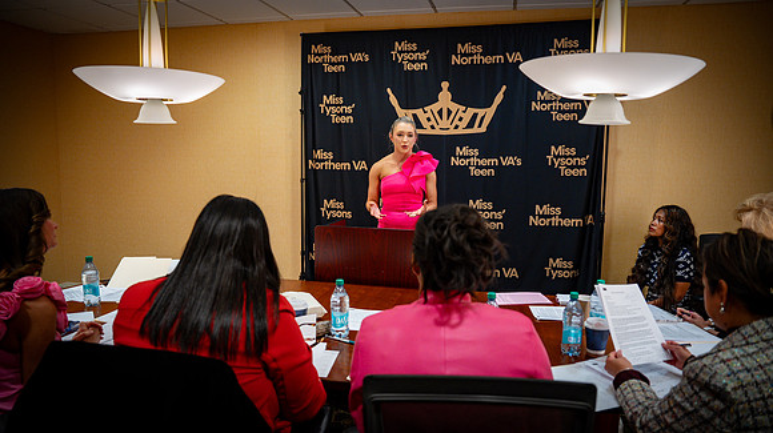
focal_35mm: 25
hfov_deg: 73.8
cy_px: 216
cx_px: 386
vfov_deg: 45.6
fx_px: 515
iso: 800
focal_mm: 24
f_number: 2.8
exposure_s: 1/125
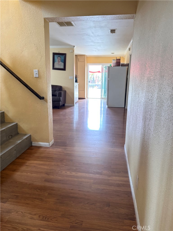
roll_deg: -1.0
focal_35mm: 24
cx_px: 86
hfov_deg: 56.8
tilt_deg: -12.3
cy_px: 116
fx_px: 160
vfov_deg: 71.6
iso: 400
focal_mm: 6.76
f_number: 1.78
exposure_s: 1/60
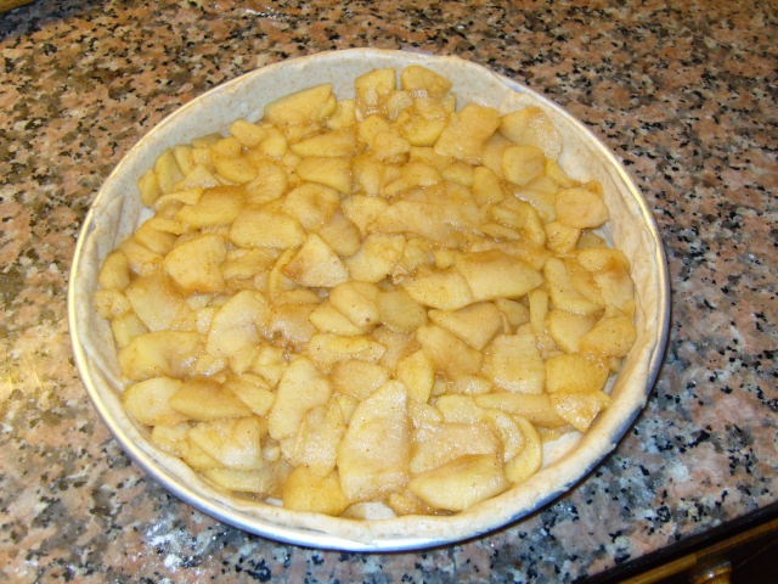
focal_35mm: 35
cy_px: 292
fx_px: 787
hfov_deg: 52.6
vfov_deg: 40.7
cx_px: 389
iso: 100
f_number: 2.8
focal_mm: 7.4
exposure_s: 1/30
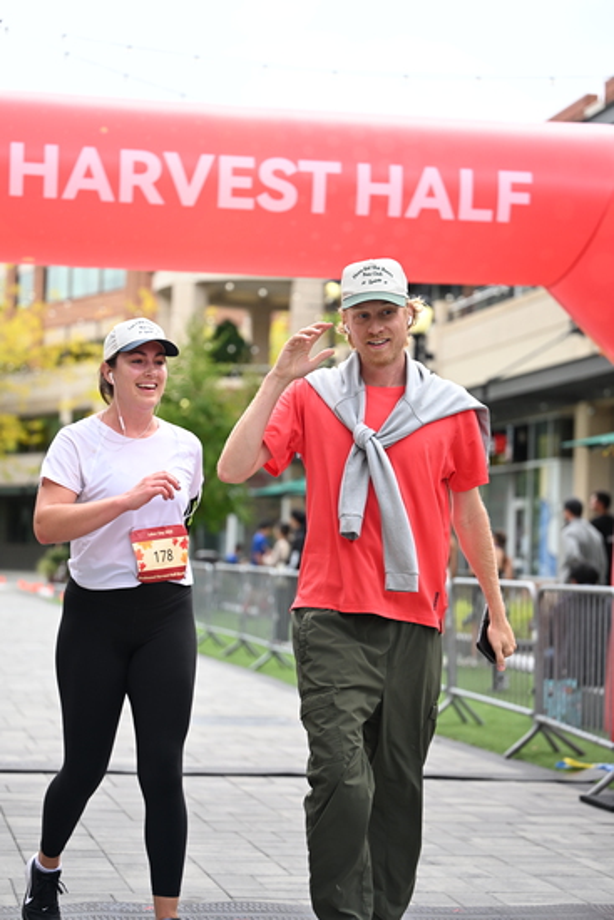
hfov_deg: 18.4
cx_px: 307
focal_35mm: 74
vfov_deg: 27.3
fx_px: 1892
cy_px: 460
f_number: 2.8
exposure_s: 1/2000
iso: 640
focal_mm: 74
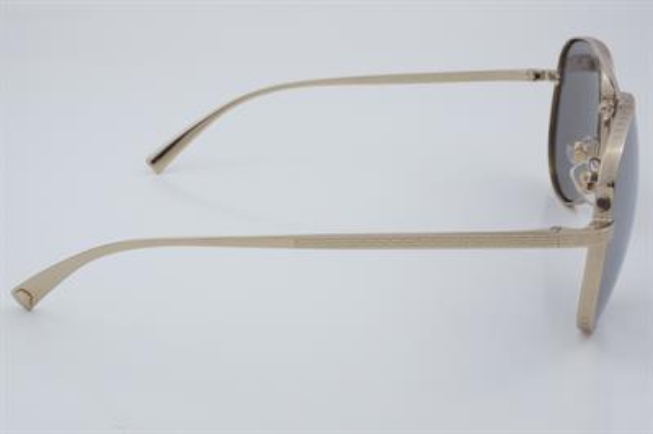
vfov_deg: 25.7
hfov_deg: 37.9
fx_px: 951
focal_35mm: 52
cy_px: 217
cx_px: 326
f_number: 32
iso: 100
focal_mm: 35
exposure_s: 1/4
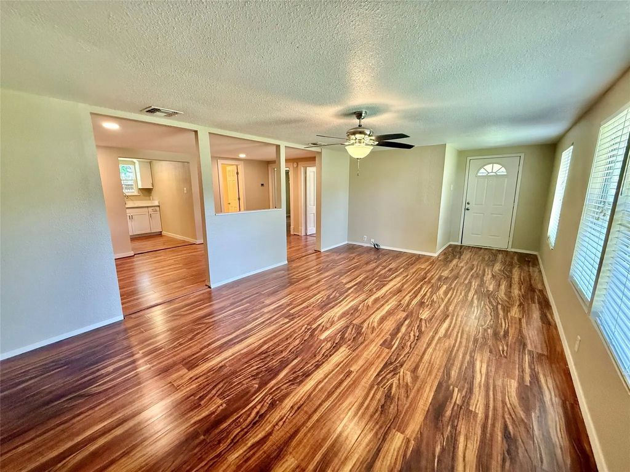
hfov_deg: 102.1
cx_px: 315
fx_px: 255
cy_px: 236
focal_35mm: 14
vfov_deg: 85.7
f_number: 2.2
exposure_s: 1/120
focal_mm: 2.22
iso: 400
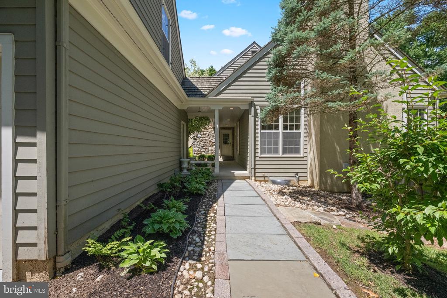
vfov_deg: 81.2
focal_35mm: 14
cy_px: 149
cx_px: 224
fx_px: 174
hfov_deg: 104.2
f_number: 5.6
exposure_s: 1/6400
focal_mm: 14
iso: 2000
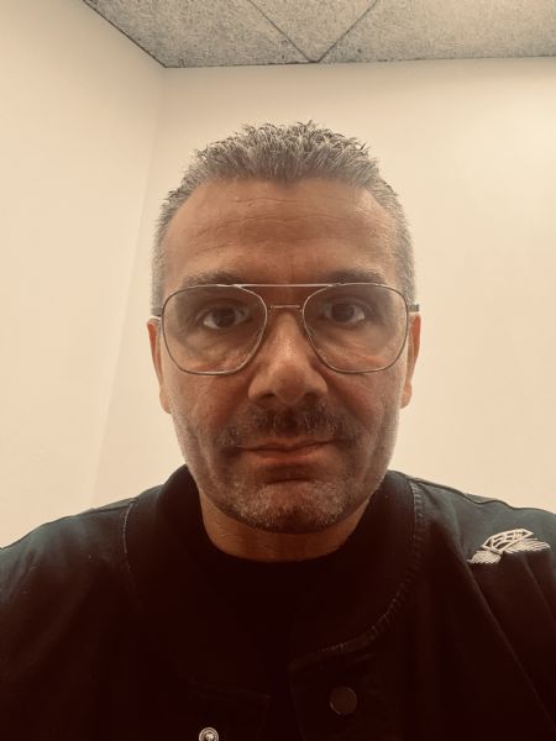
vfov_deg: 60.0
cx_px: 278
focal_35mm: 30
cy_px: 370
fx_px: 642
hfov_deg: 46.8
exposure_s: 1/33
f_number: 2.2
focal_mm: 2.71
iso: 250
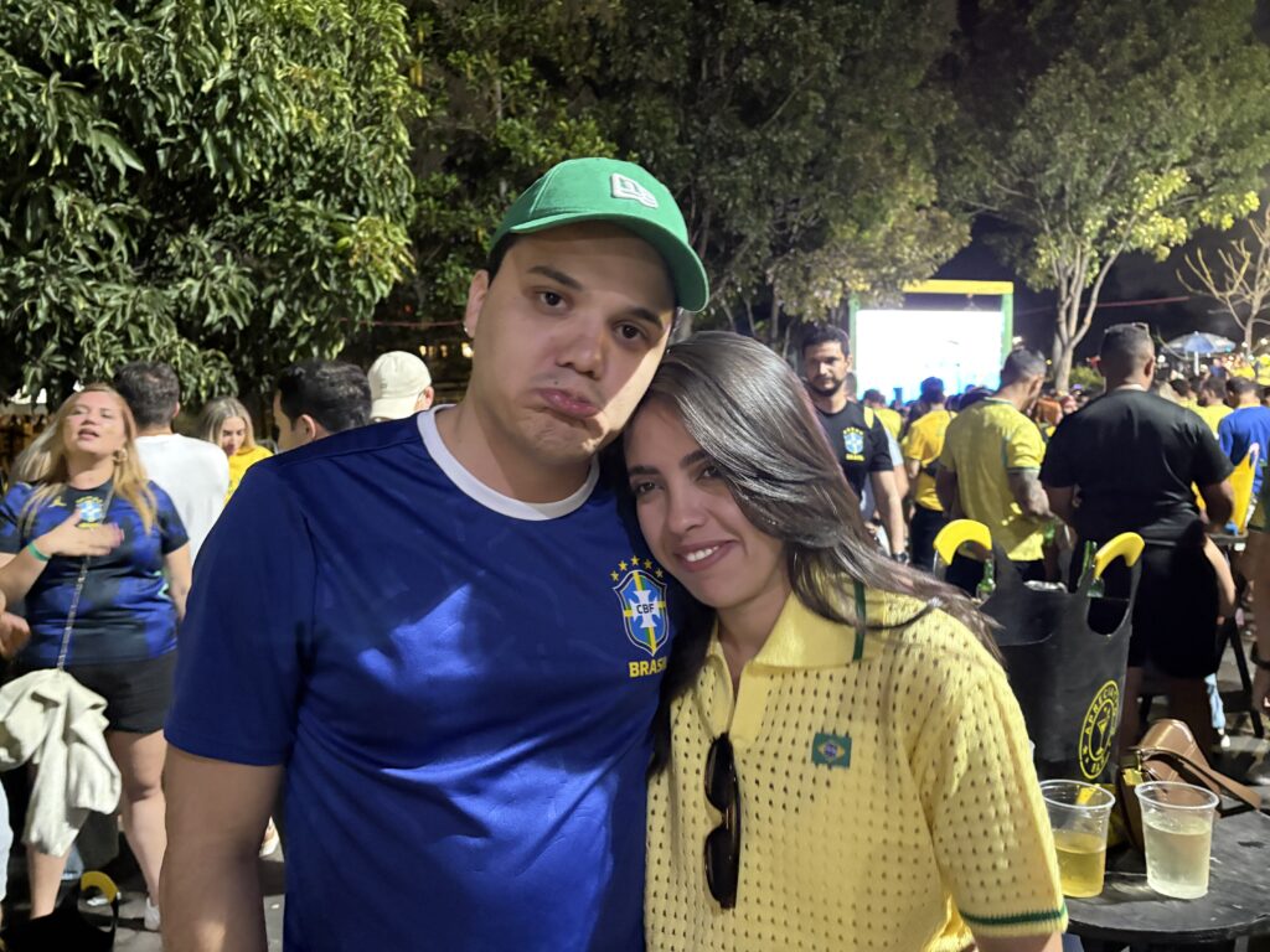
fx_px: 954
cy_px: 476
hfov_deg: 67.3
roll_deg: +2.3
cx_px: 635
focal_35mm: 26
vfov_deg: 53.1
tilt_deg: -2.4
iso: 800
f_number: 1.6
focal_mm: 5.96
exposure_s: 1/24
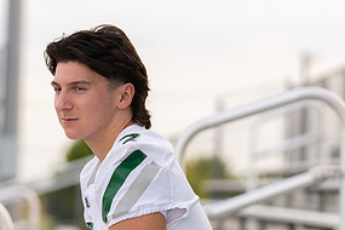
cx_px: 128
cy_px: 199
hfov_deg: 9.6
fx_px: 2051
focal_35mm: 214
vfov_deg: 6.4
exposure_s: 1/320
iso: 100
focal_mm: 105
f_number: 2.8
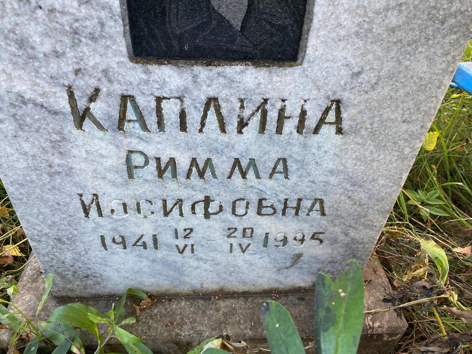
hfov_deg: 67.3
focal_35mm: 26
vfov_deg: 53.1
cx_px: 236
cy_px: 177
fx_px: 355
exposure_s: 1/122
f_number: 1.8
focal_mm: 4.25
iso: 80
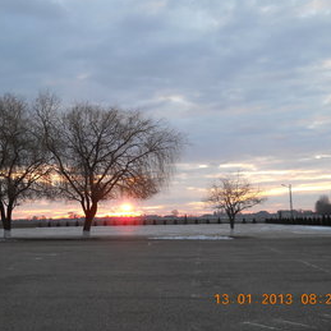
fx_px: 530
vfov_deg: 34.7
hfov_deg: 34.6
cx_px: 137
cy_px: 164
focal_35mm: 49
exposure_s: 1/50
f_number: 3.1
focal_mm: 6.72
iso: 80
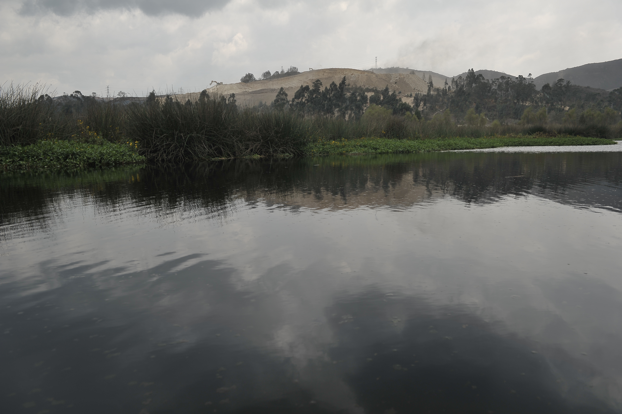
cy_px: 207
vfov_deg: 41.1
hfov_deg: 58.7
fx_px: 553
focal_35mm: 32
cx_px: 311
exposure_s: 1/640
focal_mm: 32
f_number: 4.5
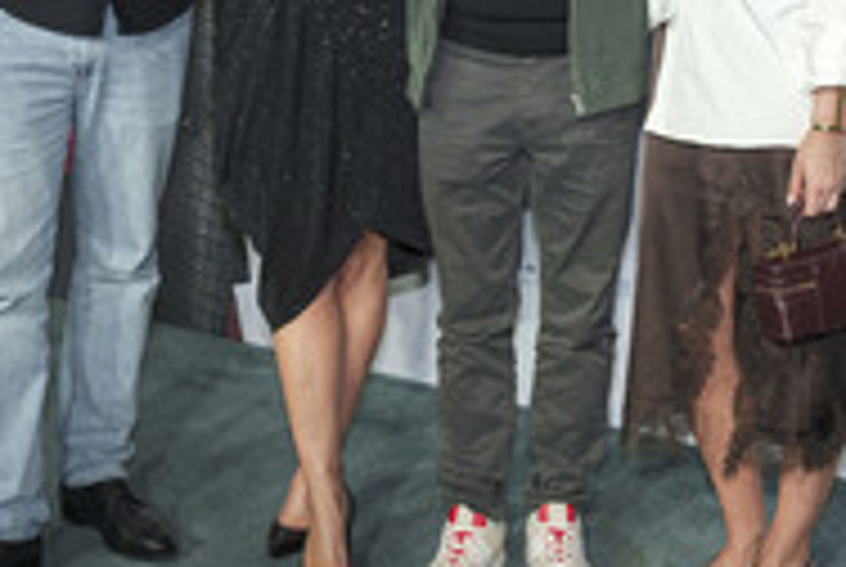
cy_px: 27
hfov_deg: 30.0
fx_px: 1577
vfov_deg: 19.9
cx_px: 466
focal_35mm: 67
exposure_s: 1/250
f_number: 4.5
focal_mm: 28
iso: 800
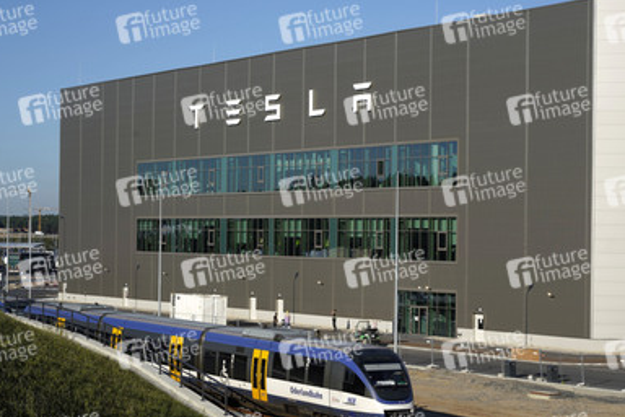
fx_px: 1528
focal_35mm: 88
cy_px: 228
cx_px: 343
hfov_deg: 23.1
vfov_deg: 15.5
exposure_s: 1/400
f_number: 9
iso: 100
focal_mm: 75
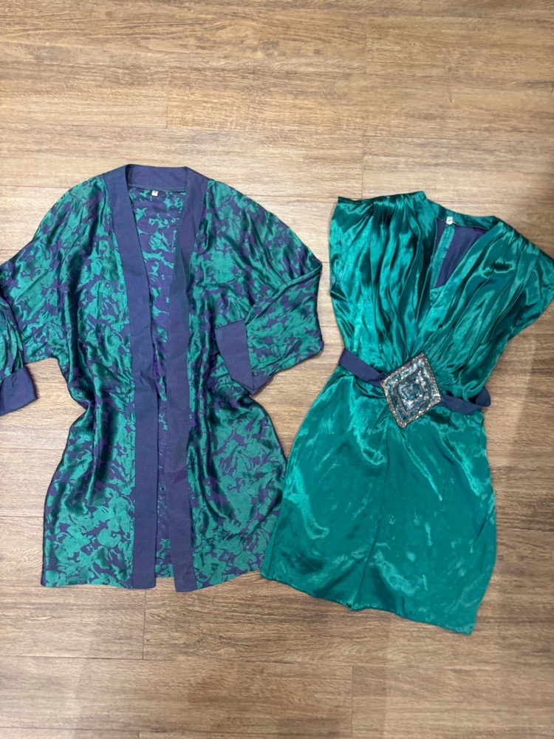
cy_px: 370
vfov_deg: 71.6
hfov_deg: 56.8
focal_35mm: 24
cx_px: 277
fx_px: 512
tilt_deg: -86.3
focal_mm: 6.76
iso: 320
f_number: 1.78
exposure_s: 1/50
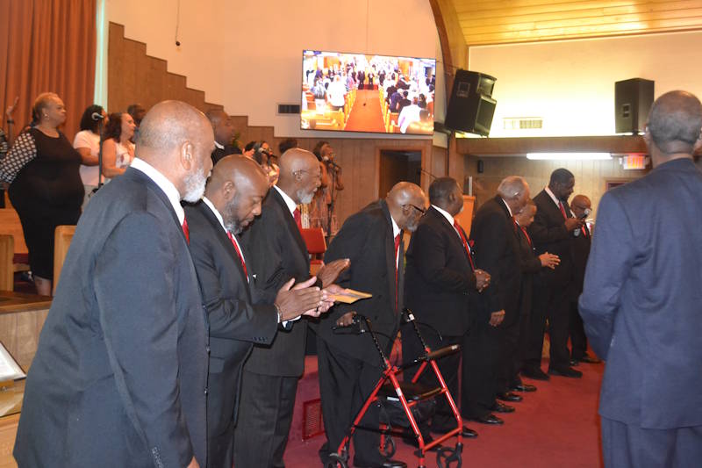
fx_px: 760
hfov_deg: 49.6
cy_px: 234
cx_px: 351
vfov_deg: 34.2
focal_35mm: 39
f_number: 4.2
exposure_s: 1/60
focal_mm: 26
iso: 3200
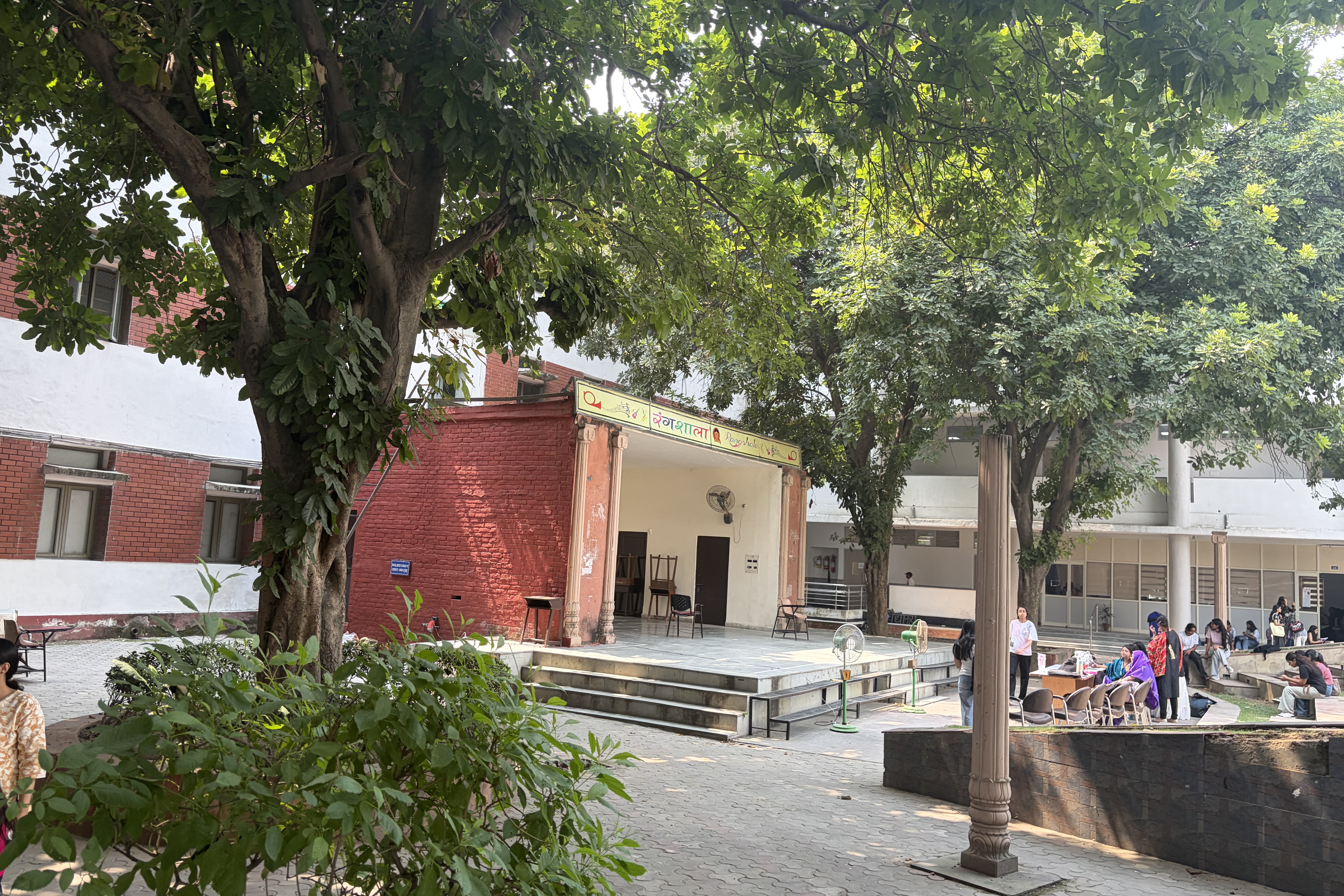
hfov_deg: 65.5
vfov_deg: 46.4
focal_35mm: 28
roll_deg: -1.7
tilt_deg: +4.3
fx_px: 1045
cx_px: 671
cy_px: 431
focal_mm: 5.96
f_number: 1.6
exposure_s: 1/213
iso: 40
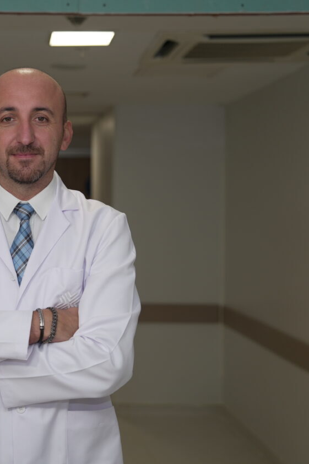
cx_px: 31
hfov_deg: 17.7
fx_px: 979
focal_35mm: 76
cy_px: 230
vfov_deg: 26.7
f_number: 2.8
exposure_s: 1/100
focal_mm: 50
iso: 250
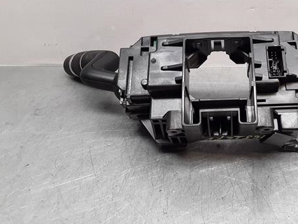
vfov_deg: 35.7
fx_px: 344
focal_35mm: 40
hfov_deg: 45.7
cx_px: 210
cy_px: 79
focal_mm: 2.91
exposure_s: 1/50
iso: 50
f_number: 1.9
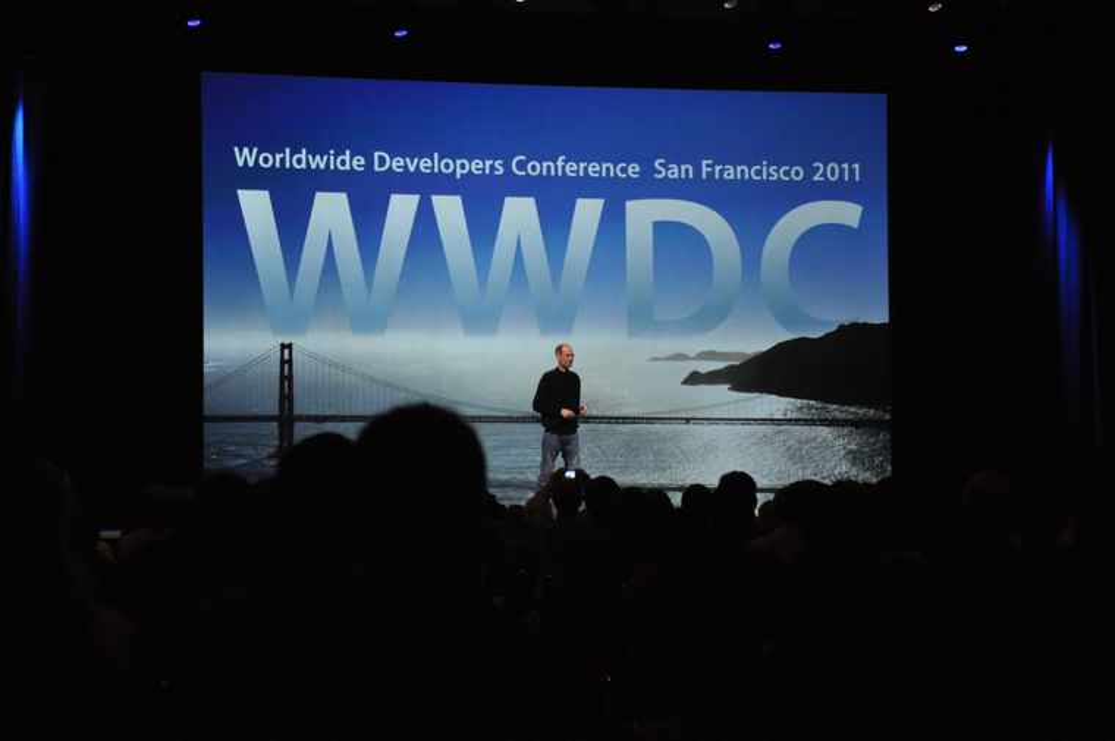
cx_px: 558
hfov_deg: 28.1
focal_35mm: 72
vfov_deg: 18.9
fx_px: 2228
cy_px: 370
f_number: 4.8
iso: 1600
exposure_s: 1/160
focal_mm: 48
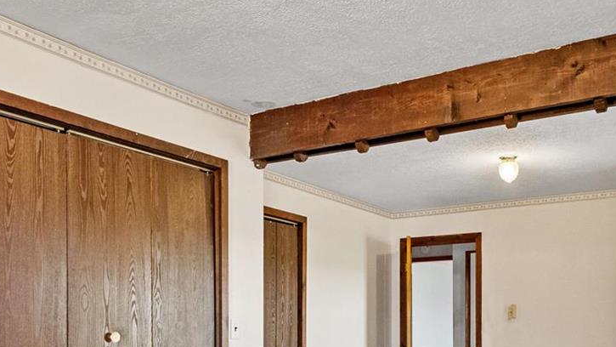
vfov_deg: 30.0
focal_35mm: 37
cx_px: 368
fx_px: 604
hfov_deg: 53.6
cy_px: 342
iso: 400
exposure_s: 1/6
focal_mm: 8
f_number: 8
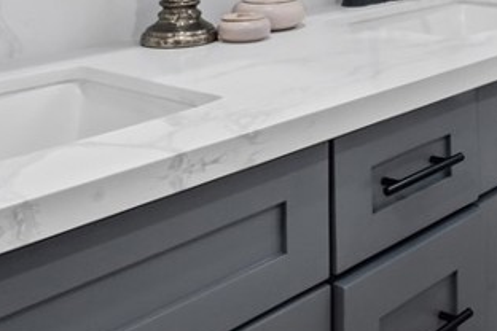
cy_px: -123
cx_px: 494
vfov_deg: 20.6
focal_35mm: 59
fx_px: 814
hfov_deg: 31.5
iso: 400
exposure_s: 1/1.25
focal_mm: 12
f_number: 20
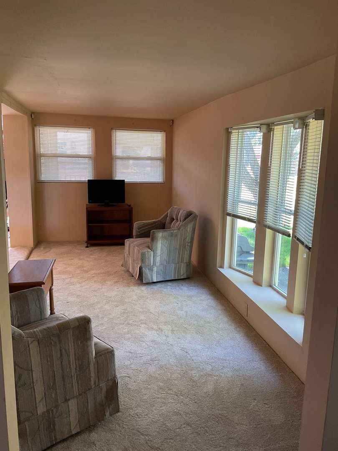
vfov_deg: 61.7
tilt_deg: -11.5
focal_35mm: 29
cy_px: 226
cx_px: 169
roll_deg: -1.9
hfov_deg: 48.2
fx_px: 378
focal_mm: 3
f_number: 1.8
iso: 80
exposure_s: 1/60
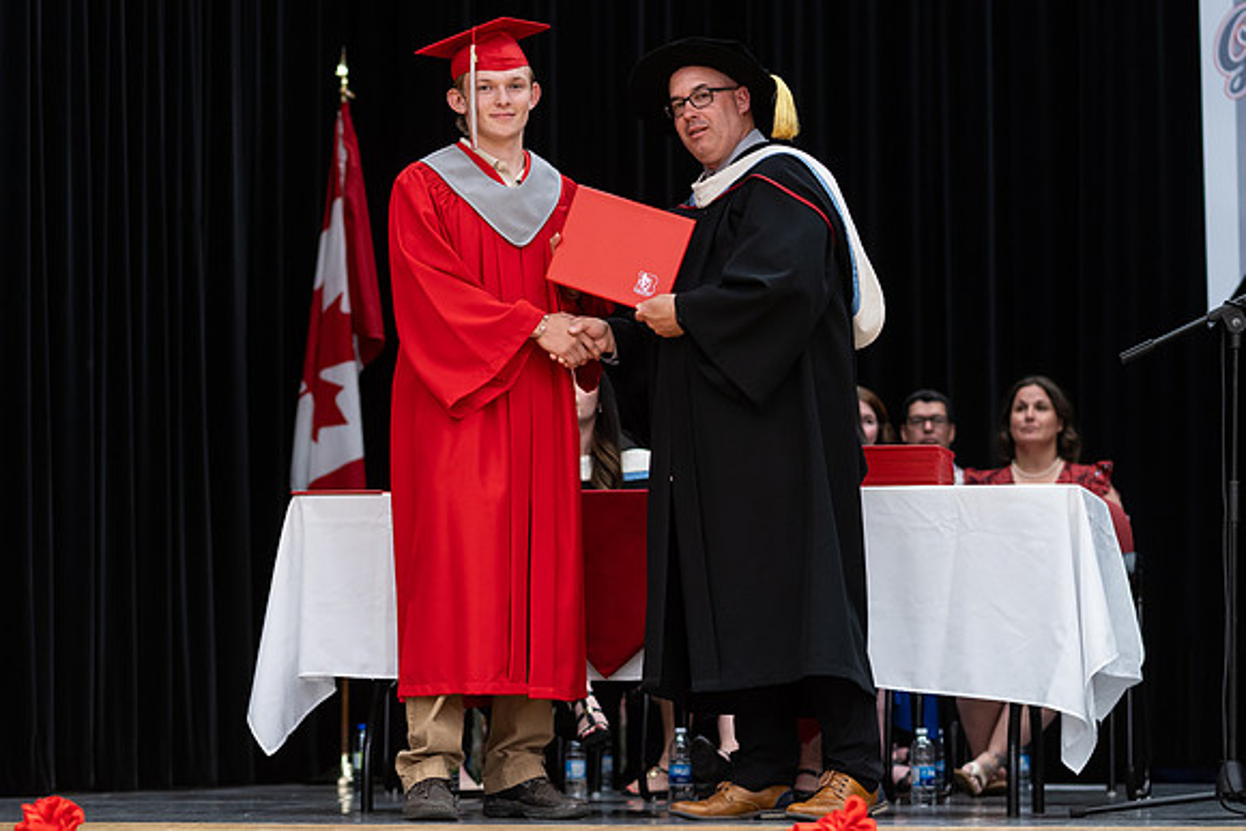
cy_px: 397
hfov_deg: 17.8
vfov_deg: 12.0
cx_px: 511
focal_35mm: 115
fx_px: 3968
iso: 1000
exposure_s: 1/200
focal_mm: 85
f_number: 2.8
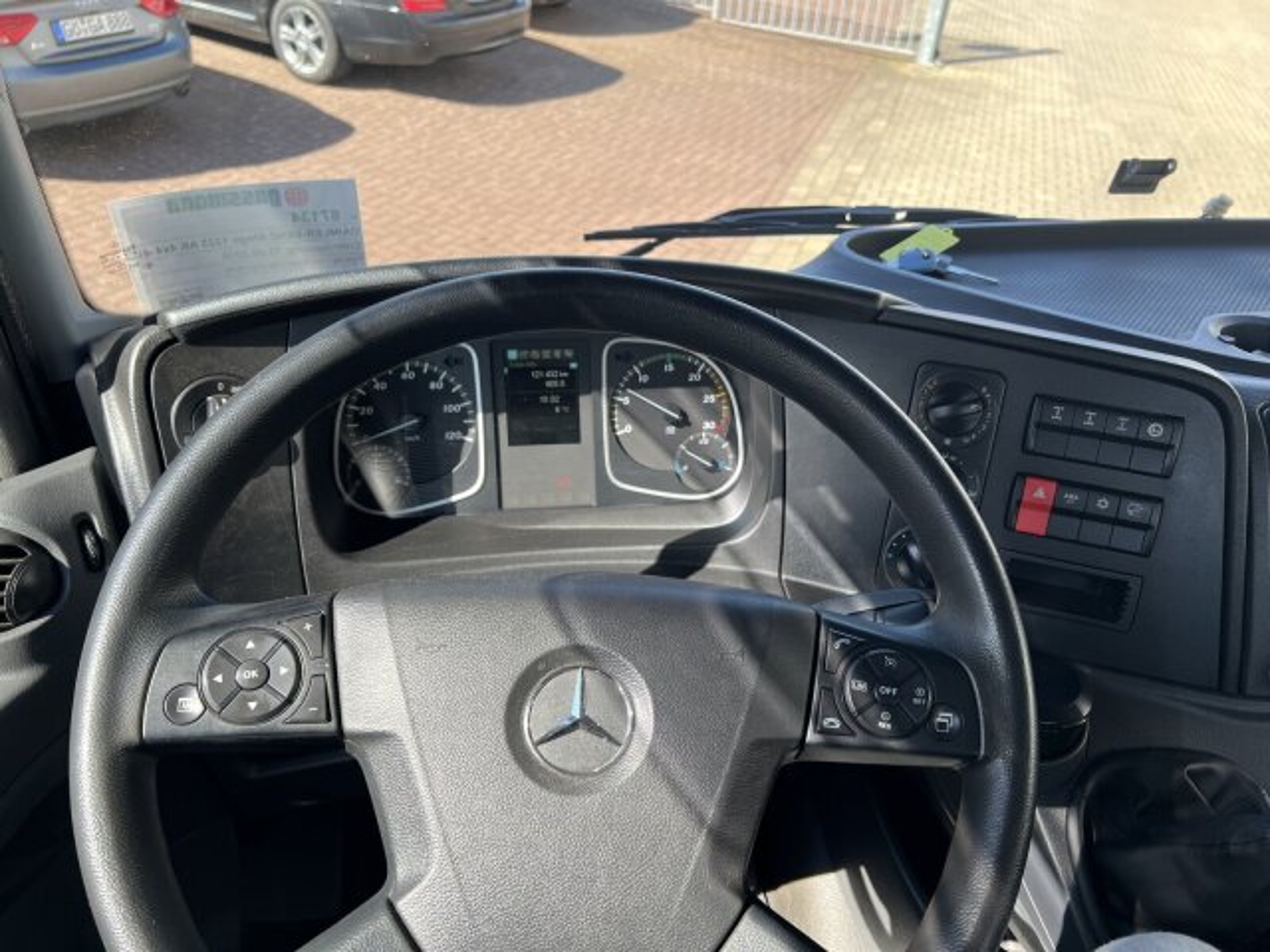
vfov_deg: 53.1
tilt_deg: -36.0
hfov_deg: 67.3
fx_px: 954
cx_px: 635
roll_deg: -4.3
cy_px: 476
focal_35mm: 26
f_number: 1.5
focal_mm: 5.7
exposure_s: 1/696
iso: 50
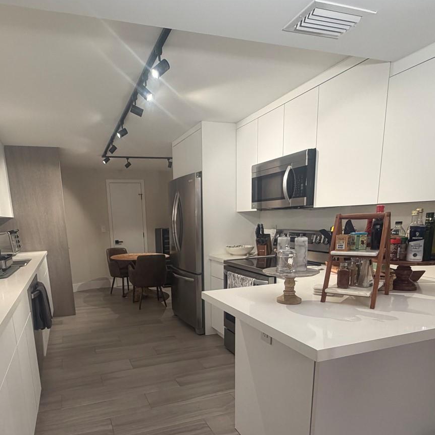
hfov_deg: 66.7
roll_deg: +2.1
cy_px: 290
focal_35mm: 23
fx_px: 327
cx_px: 177
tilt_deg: -12.2
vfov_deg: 65.5
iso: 160
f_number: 2.2
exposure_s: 1/60
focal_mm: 2.22
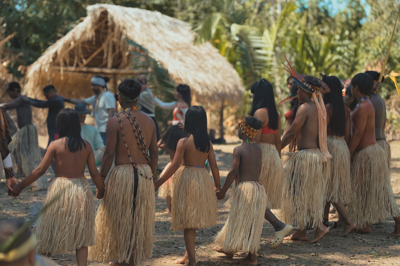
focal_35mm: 116
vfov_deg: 11.8
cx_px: 200
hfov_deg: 17.6
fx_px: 1289
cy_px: 133
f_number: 2.8
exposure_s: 1/640
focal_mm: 116
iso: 320
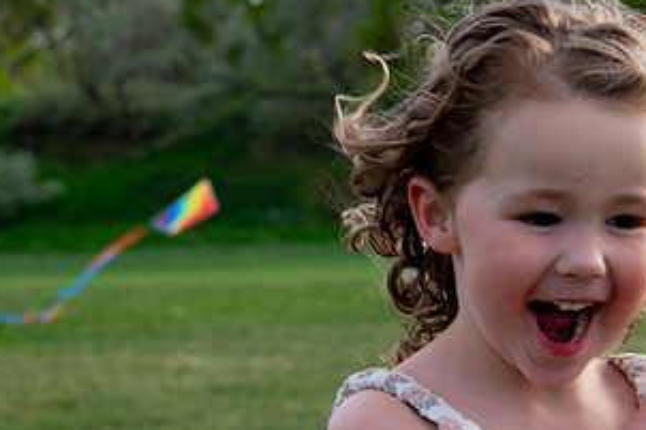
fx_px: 2242
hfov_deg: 16.3
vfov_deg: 10.9
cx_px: 512
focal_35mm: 125
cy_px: 127
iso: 200
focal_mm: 44
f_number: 5
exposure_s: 1/500
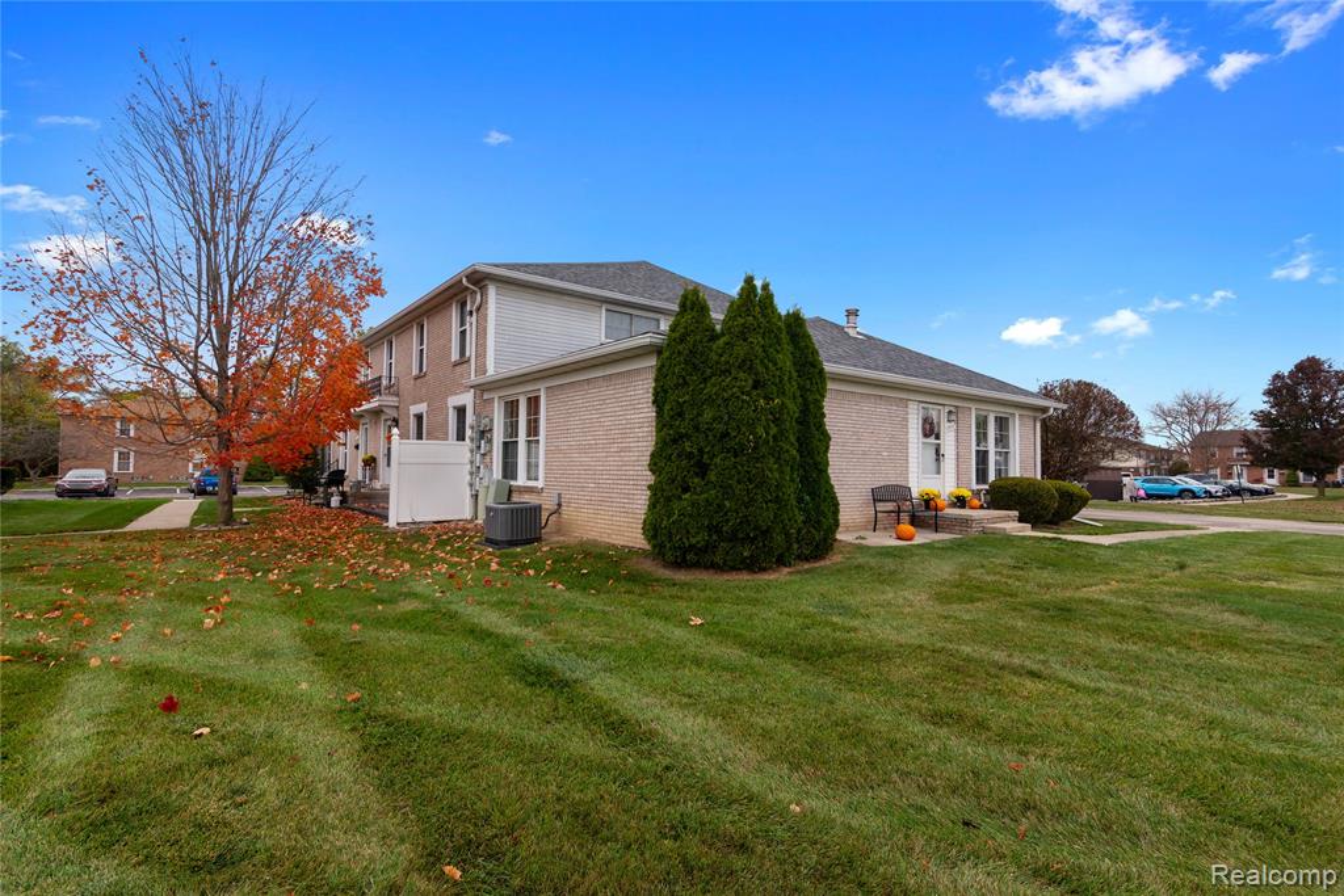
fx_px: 635
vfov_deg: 70.5
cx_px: 672
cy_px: 448
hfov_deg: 93.3
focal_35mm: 17
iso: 320
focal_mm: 17
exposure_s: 1/320
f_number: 9
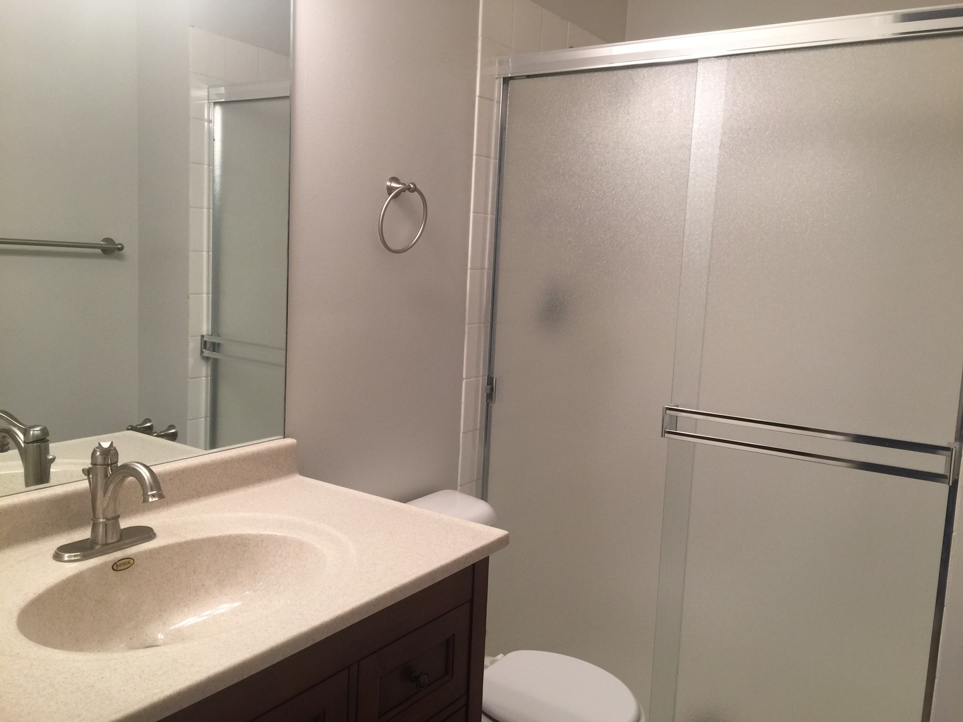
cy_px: 361
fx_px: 807
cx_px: 482
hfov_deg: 61.7
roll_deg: -3.5
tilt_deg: -8.2
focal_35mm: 29
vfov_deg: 48.2
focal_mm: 4.15
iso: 40
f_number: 2.2
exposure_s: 1/30
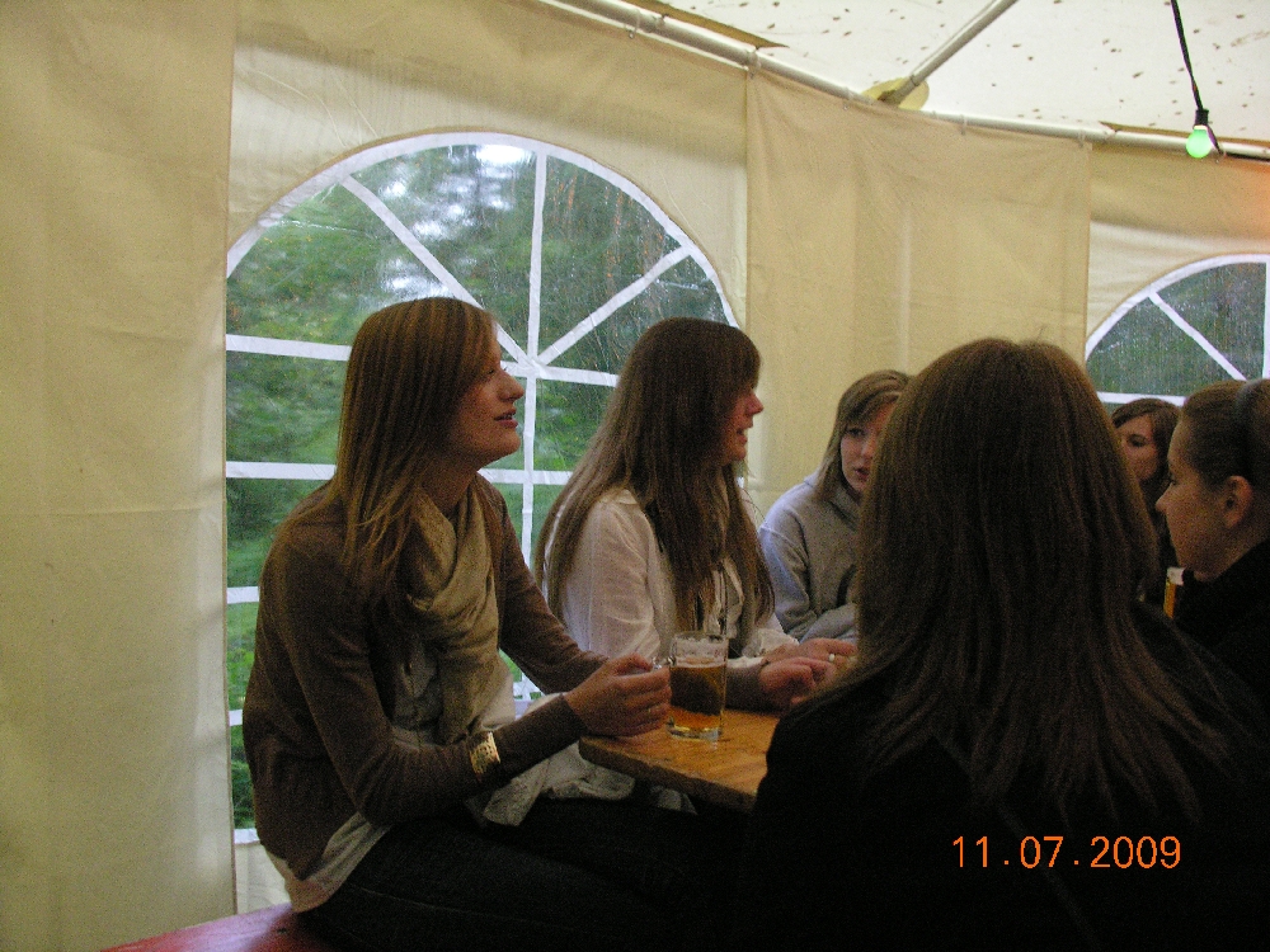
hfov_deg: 52.6
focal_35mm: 35
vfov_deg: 40.7
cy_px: 476
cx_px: 635
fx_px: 1284
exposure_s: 1/30
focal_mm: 8.9
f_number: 2.8
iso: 400
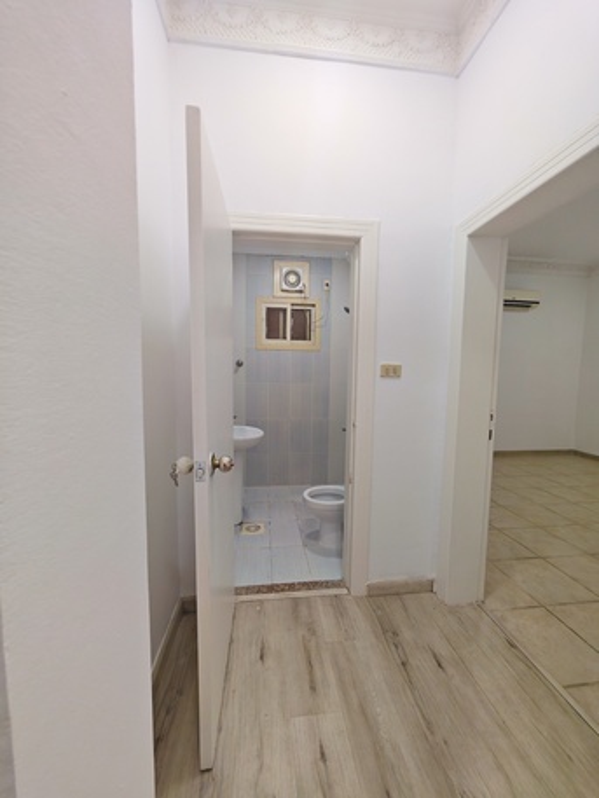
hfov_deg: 89.9
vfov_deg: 106.2
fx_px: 300
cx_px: 300
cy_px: 399
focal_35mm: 13
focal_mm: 1.82
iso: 160
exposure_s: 1/60
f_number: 2
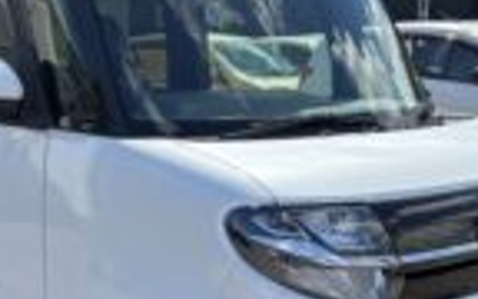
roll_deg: +0.1
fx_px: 873
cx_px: 189
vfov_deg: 19.3
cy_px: 234
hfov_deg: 30.5
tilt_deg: -11.2
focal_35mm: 67
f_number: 1.6
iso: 64
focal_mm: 5.96
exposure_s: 1/2538
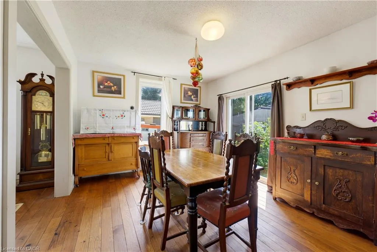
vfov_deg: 81.3
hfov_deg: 104.2
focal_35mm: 14
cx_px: 188
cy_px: 126
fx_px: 147
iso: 800
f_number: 8
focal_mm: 14
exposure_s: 1/15
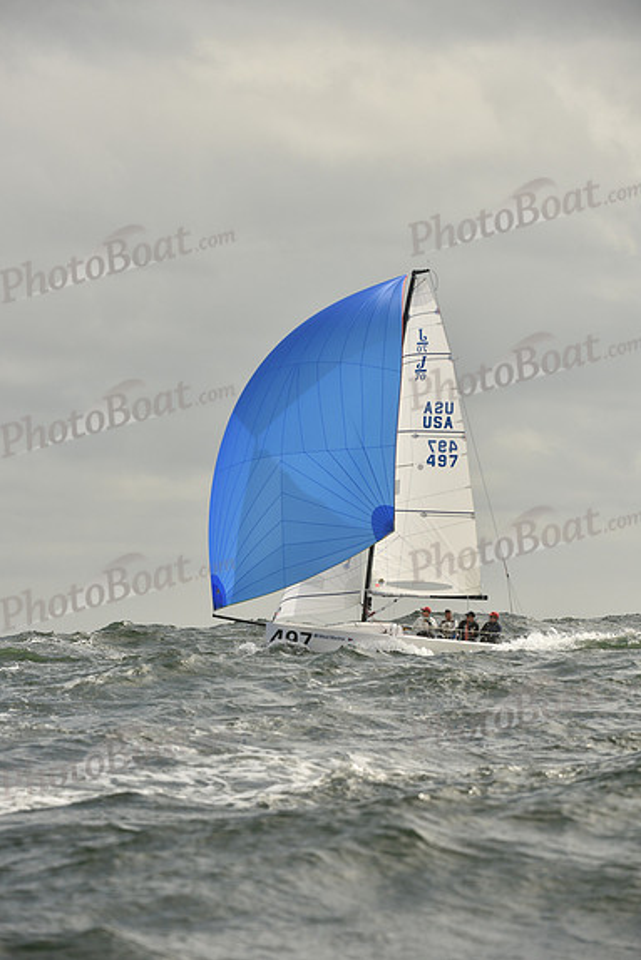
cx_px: 322
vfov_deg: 10.2
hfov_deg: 6.8
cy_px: 478
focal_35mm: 202
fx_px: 5391
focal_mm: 200
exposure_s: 1/1600
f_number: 8
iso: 320
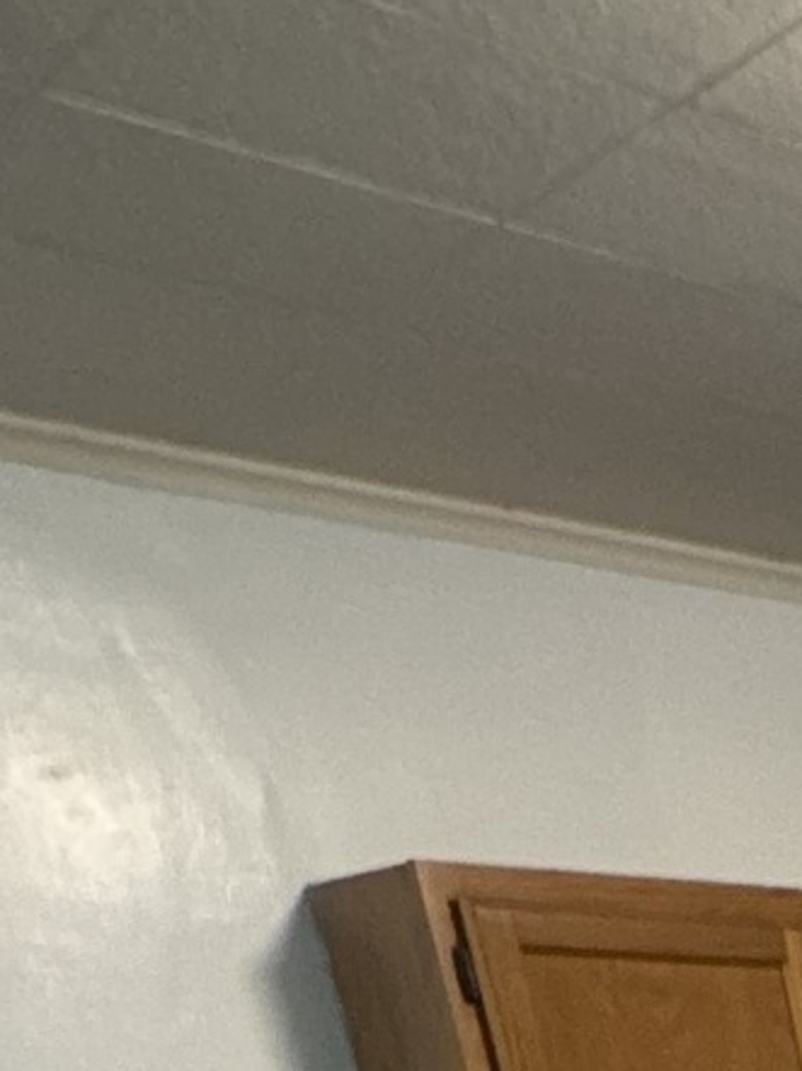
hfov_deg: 13.4
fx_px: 2257
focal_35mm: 73
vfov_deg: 18.7
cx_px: 2030
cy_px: 2067
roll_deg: +3.0
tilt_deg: -20.8
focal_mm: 2.22
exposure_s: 1/60
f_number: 2.2
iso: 800
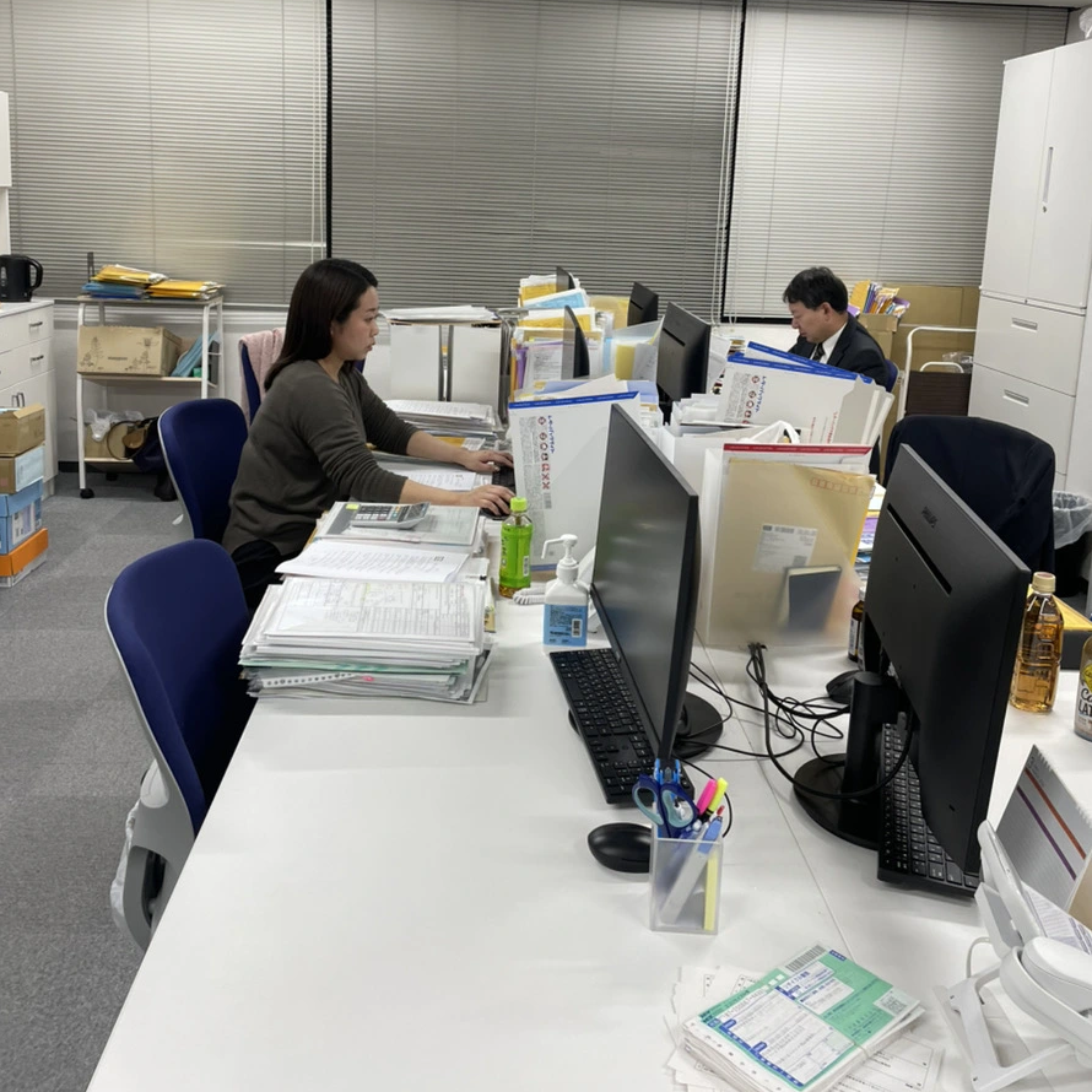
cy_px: 377
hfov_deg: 52.5
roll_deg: -1.9
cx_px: 541
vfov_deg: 51.7
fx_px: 1106
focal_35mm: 31
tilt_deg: -10.0
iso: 64
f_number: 1.6
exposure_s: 1/120
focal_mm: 4.2
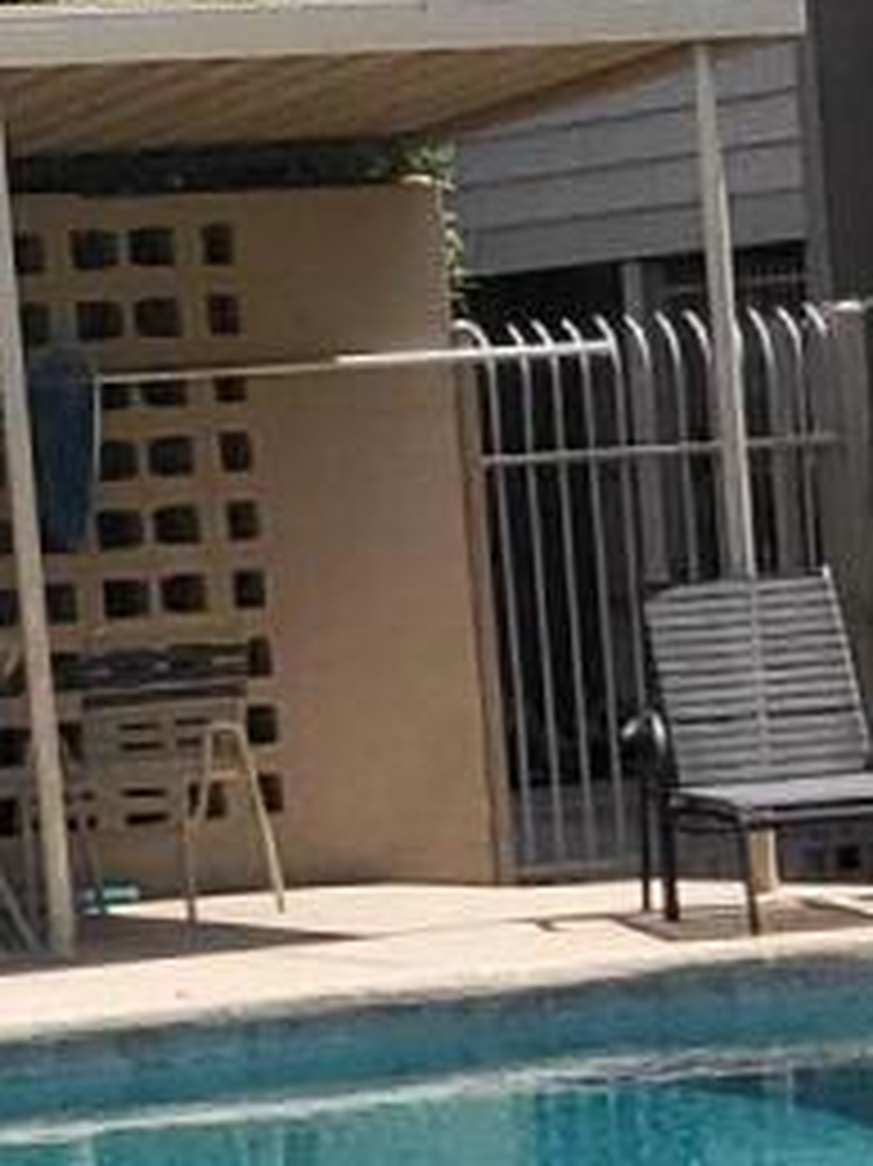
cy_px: 1454
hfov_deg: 7.3
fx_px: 6764
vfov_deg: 9.7
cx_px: 1030
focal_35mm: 201
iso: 50
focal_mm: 4.25
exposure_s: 1/4900
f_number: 1.8
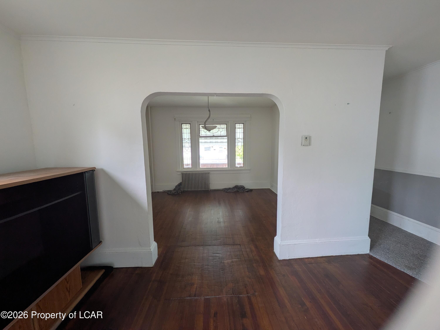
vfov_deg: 85.7
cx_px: 220
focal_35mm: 14
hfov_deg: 102.1
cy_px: 165
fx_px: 178
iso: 77
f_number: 2.2
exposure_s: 1/60
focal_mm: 1.83
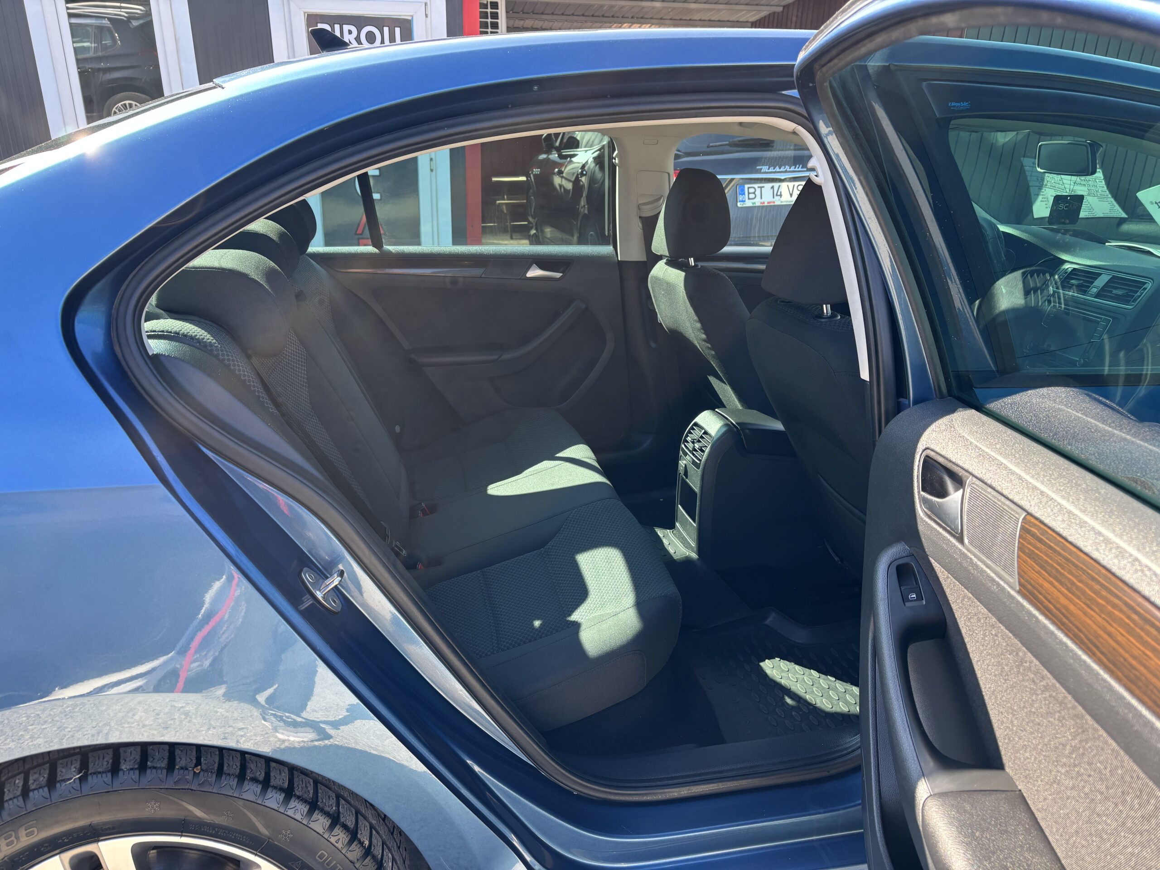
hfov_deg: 67.3
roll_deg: -2.0
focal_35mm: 26
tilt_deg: -23.2
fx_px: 871
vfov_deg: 53.1
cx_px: 580
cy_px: 435
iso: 40
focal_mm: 5.96
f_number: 1.6
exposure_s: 1/137
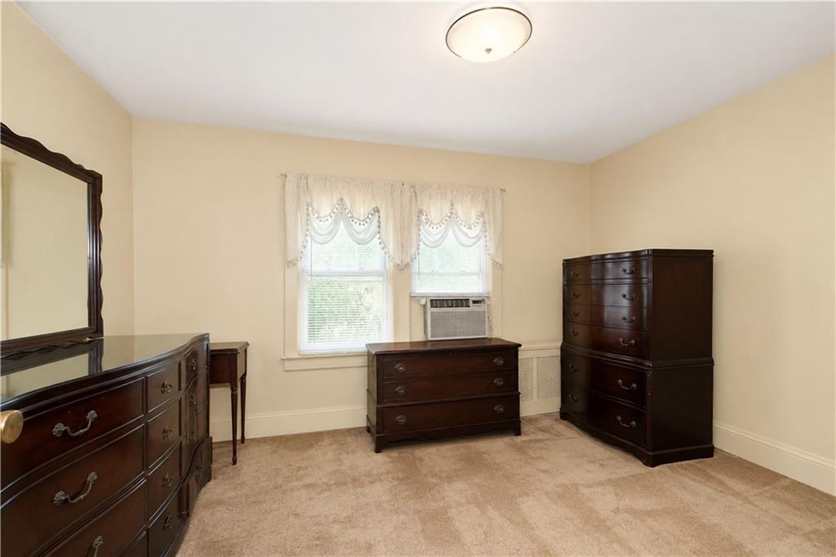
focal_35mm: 15
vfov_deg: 77.3
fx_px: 348
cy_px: 278
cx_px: 418
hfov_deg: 100.4
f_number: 7.1
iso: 1600
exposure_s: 1/60
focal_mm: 10
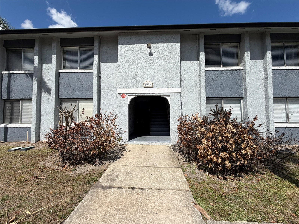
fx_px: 121
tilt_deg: +2.4
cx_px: 150
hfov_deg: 102.1
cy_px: 112
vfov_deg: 85.7
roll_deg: +0.8
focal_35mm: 14
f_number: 2.2
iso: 20
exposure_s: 1/1464
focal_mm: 2.22
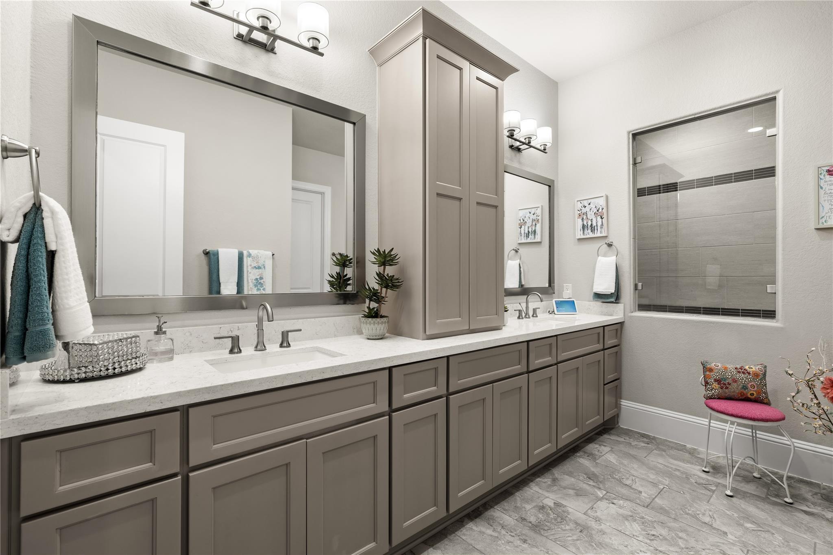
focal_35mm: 16
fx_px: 370
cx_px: 416
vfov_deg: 73.7
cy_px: 278
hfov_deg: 96.7
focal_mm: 16
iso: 200
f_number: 9
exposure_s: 1/2.5
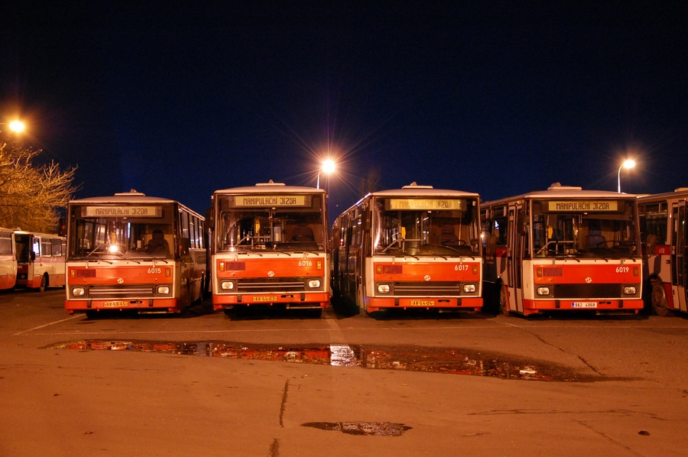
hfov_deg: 43.6
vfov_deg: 29.8
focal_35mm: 45
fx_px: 859
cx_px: 344
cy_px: 228
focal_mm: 30
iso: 1250
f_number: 4.2
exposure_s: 1
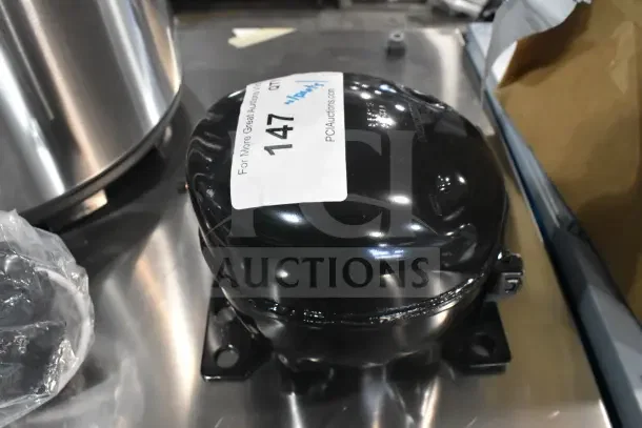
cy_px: 214
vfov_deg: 43.6
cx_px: 321
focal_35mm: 30
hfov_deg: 61.9
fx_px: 535
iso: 6400
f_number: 7.1
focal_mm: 20
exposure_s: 1/200
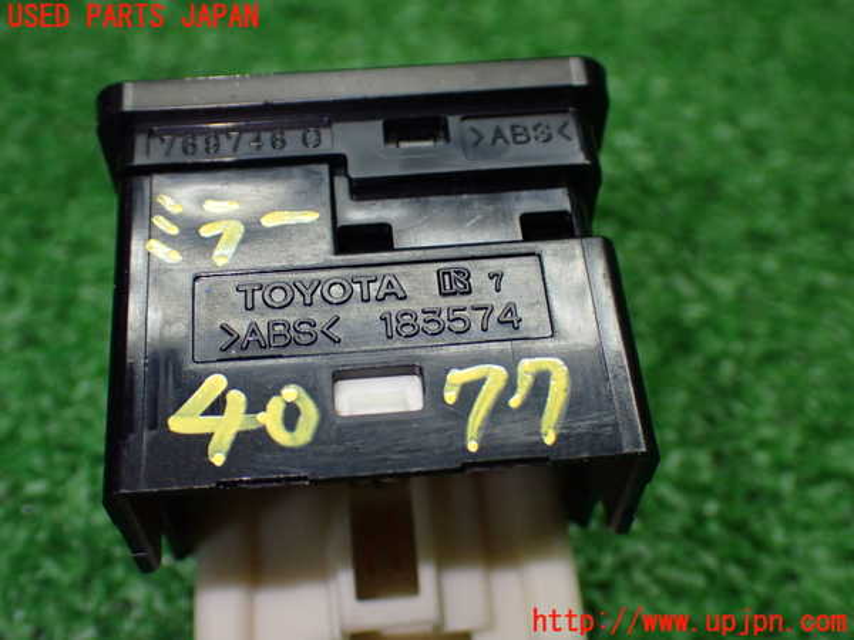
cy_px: 320
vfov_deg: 30.9
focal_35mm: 47
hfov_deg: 40.4
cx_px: 427
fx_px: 1160
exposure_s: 1/200
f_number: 3.1
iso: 640
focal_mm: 8.4
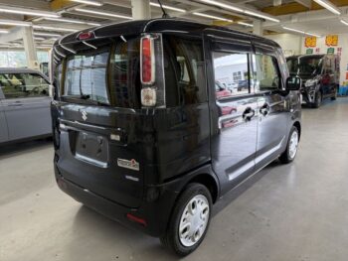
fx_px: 262
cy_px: 130
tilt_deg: -11.8
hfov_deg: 67.3
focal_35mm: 26
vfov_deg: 53.1
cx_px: 174
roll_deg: +2.0
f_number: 1.6
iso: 125
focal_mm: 5.96
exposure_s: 1/100
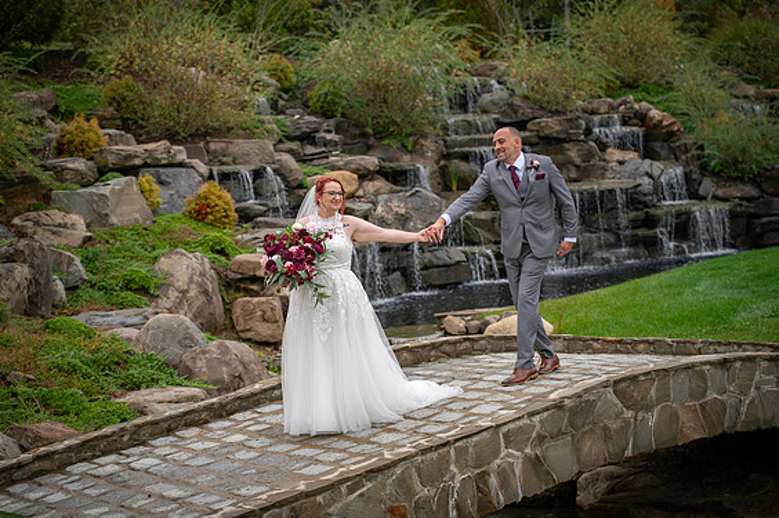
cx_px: 392
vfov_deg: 18.9
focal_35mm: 72
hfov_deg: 28.1
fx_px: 1557
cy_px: 256
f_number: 2.8
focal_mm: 70
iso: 80
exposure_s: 1/125
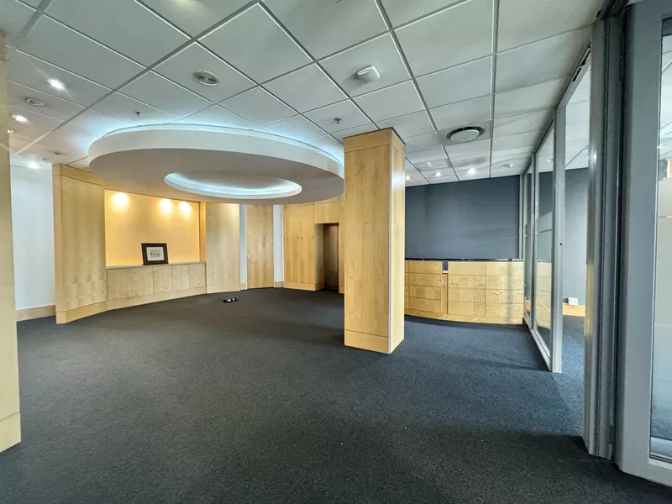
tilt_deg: -0.3
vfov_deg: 85.7
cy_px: 252
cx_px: 336
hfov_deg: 102.1
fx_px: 272
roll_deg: +0.6
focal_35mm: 14
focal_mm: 2.22
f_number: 2.2
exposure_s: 1/50
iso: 500
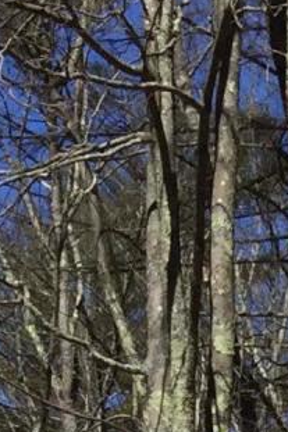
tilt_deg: -0.8
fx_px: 2330
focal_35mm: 194
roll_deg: -2.0
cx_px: 591
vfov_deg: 9.0
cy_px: 1217
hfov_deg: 6.8
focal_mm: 4.15
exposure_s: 1/3597
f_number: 2.2
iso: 32
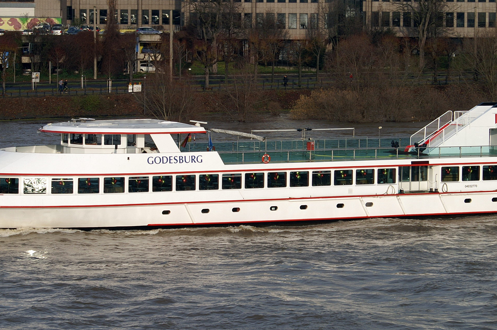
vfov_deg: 8.3
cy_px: 167
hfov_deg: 12.5
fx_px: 2276
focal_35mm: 165
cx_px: 268
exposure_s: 1/200
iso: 100
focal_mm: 70
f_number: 10
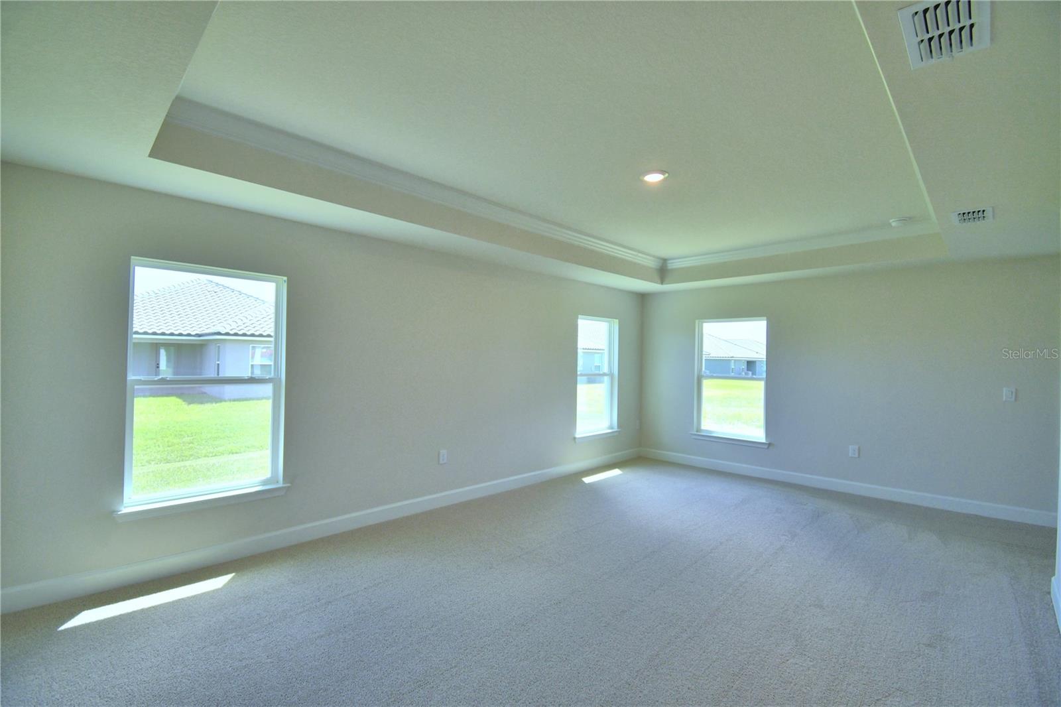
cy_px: 354
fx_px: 442
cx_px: 530
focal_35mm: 15
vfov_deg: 77.3
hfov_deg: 100.4
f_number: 4.5
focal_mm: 10
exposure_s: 1/200
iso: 200
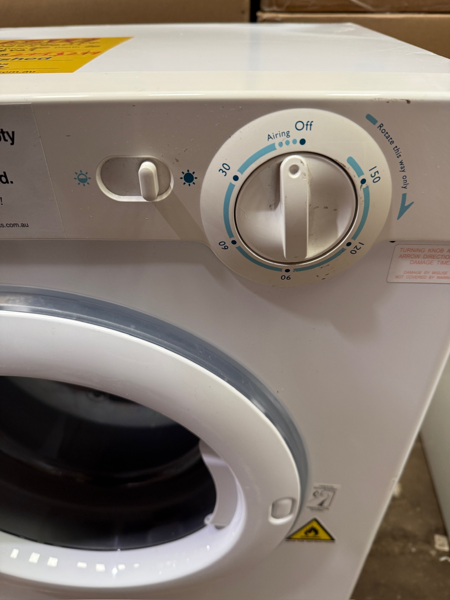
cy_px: 300
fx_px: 416
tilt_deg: -35.6
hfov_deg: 56.8
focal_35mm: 24
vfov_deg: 71.6
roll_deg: +0.5
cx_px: 225
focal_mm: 6.76
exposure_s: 1/100
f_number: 1.78
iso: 200
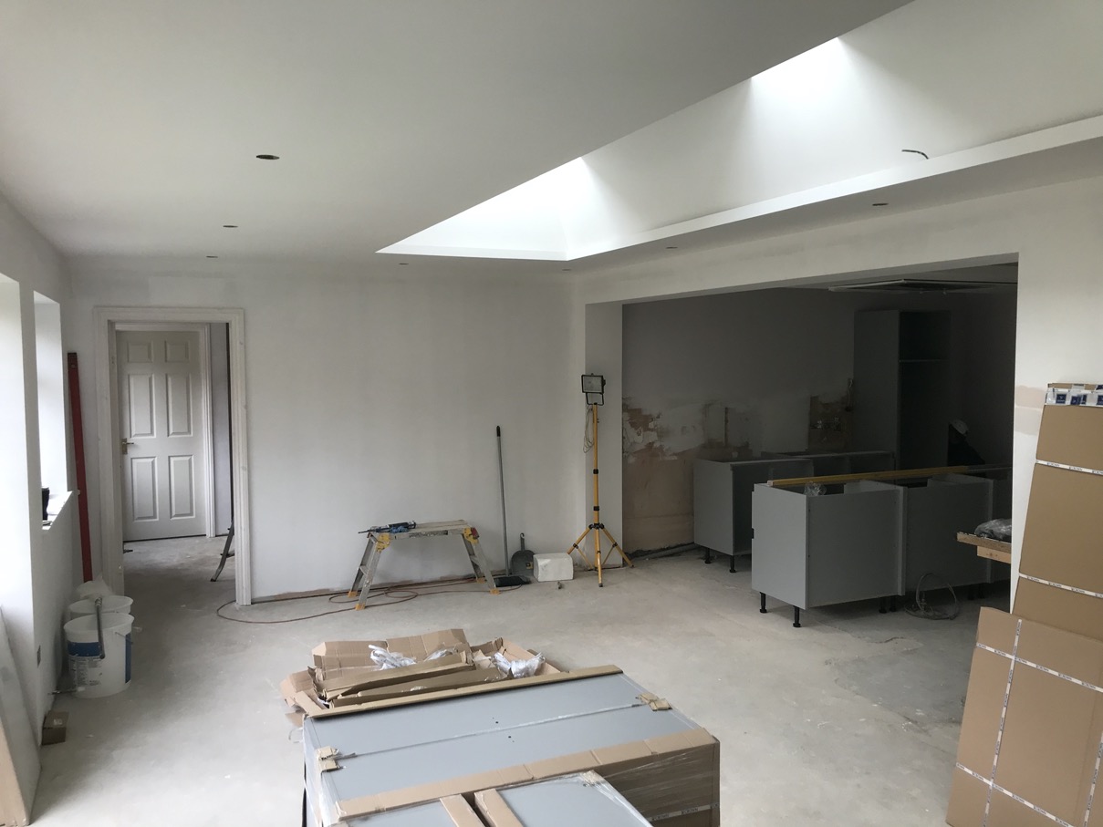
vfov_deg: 49.8
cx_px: 552
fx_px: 892
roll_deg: +0.4
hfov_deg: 63.4
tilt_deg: -4.2
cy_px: 414
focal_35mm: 28
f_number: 1.8
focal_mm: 3.99
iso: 32
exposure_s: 1/100
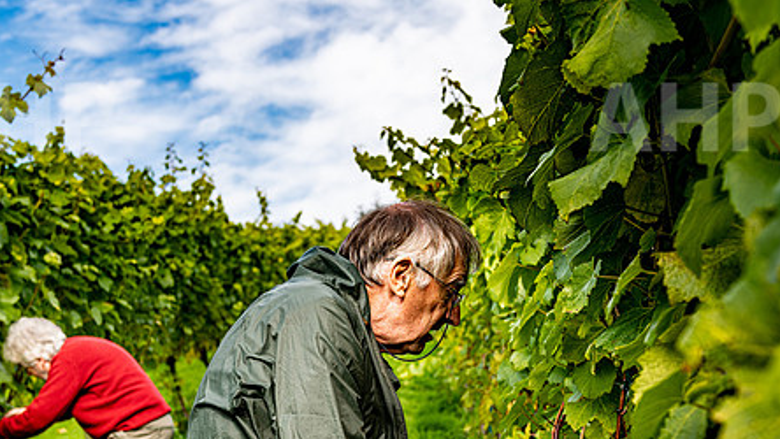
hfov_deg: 39.8
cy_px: 326
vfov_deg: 22.9
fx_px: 1076
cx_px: 351
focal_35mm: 52
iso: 100
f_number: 4.5
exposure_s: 1/640
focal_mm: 38
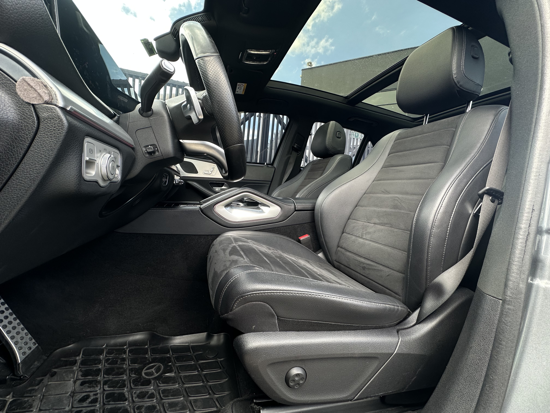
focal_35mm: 14
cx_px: 275
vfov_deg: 85.7
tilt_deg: -2.5
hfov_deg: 102.1
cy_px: 206
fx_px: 222
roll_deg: -6.0
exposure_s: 1/99
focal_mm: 2.22
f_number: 2.2
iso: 64
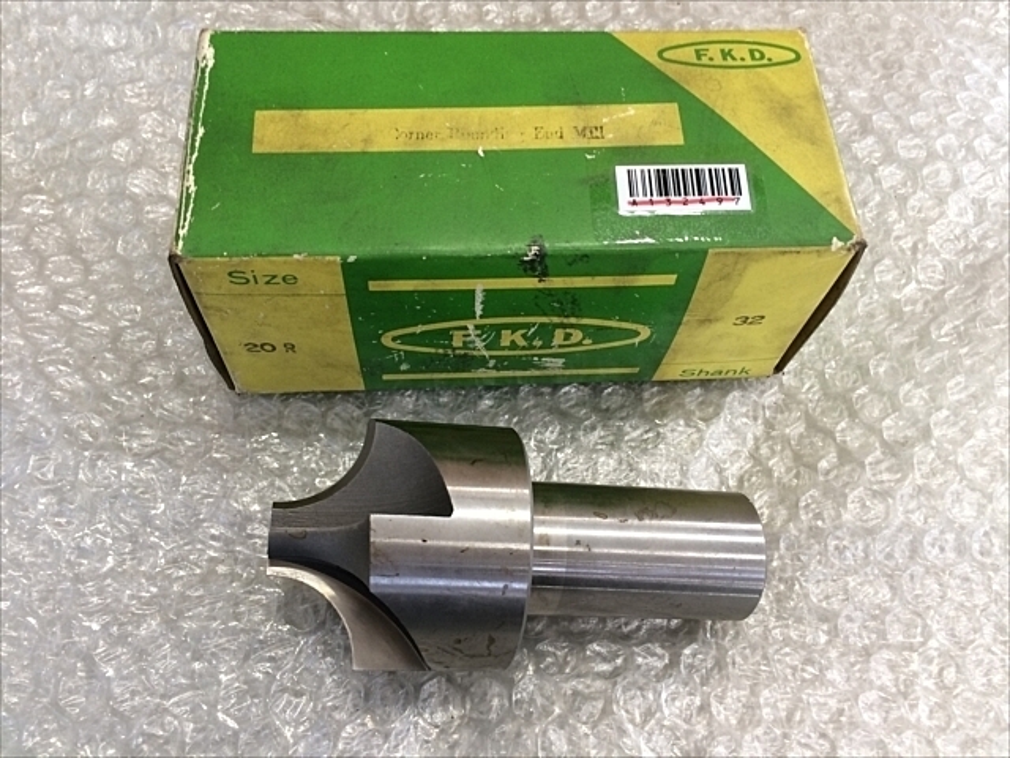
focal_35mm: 29
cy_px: 379
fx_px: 846
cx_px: 505
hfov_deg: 61.7
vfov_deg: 48.2
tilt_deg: -64.9
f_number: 2.2
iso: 64
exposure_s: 1/30
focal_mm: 4.15
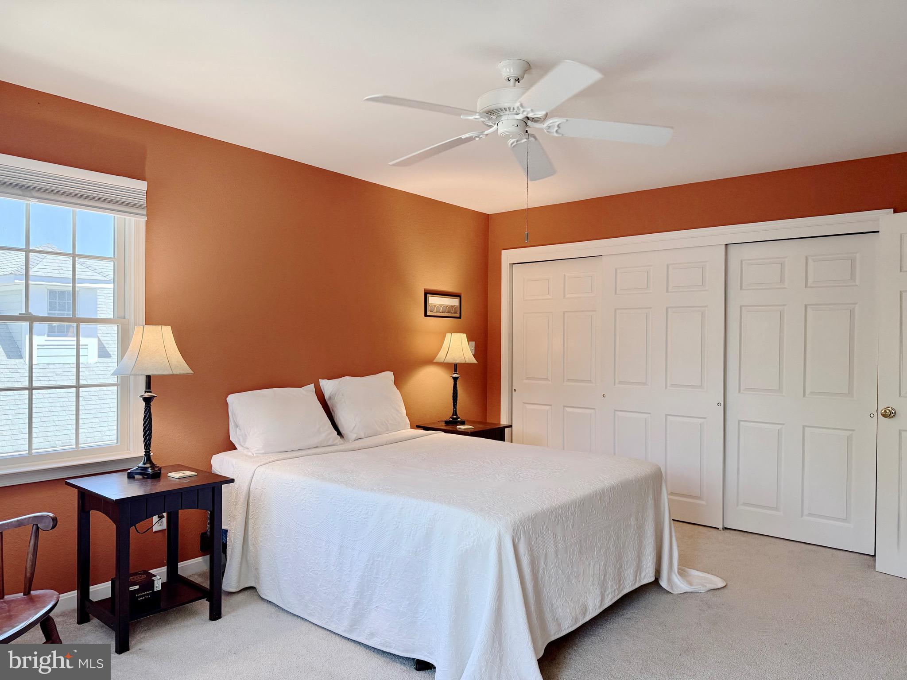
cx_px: 454
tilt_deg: +0.3
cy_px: 340
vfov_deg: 56.8
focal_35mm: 24
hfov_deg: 71.6
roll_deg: -0.6
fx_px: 629
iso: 200
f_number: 1.78
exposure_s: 1/181
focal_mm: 6.76
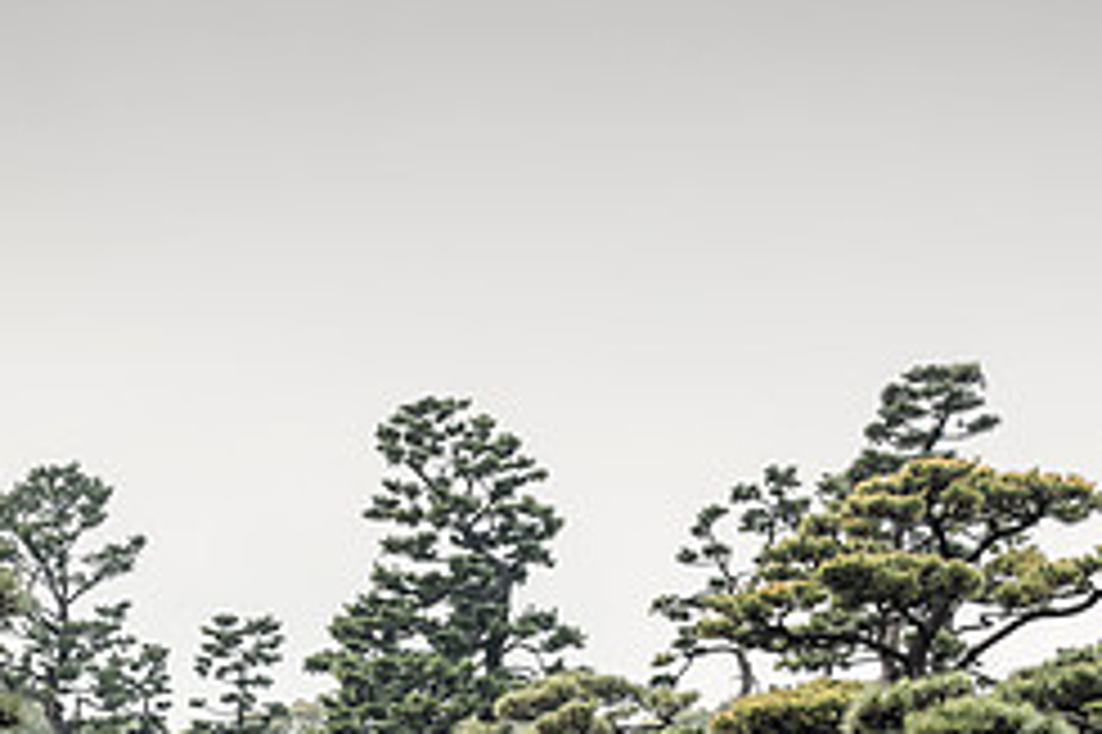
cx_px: 387
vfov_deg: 16.1
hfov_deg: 24.4
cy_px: 718
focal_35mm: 83
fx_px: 2539
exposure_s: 1/80
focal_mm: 35
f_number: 8
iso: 80
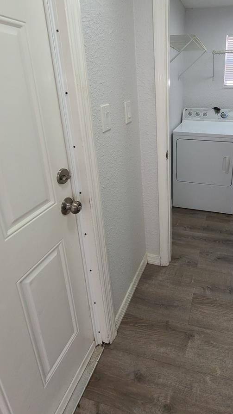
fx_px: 209
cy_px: 155
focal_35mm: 19
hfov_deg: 55.8
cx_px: 171
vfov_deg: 87.8
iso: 64
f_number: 2.2
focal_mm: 2.2
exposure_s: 1/60
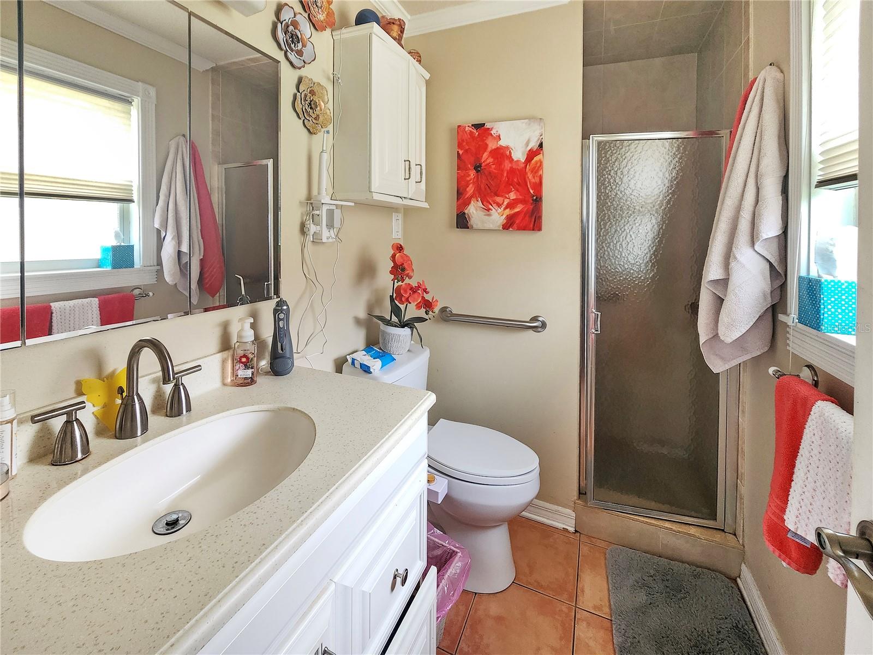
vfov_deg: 89.9
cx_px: 436
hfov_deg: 106.2
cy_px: 328
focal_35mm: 13
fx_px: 328
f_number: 2.2
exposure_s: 1/60
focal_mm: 2.2
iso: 100
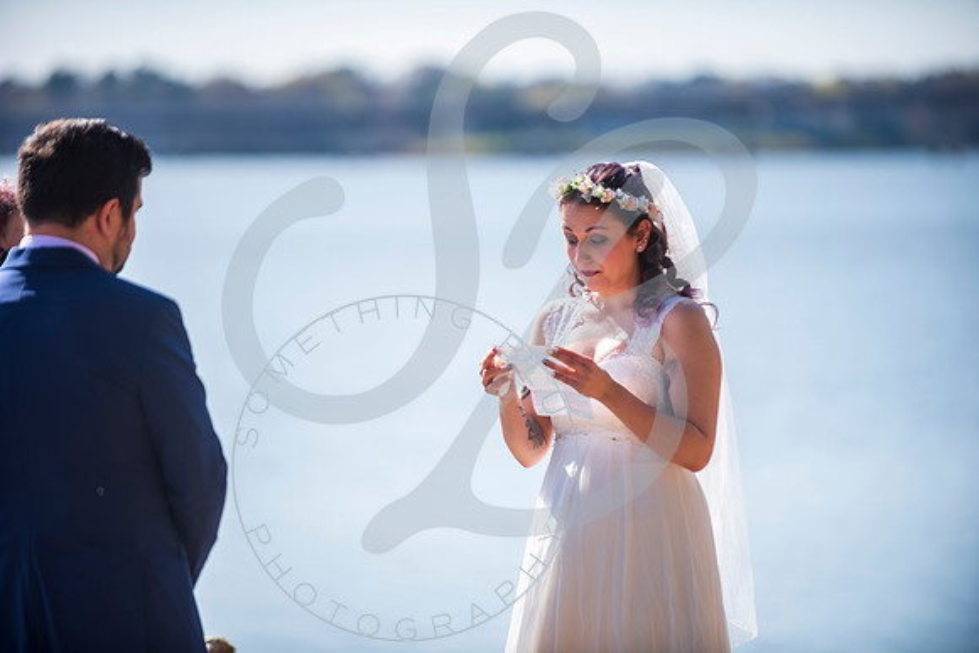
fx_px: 5440
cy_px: 326
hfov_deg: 10.3
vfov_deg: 6.9
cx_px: 490
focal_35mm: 200
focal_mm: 200
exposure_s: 1/1000
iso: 100
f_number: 2.8
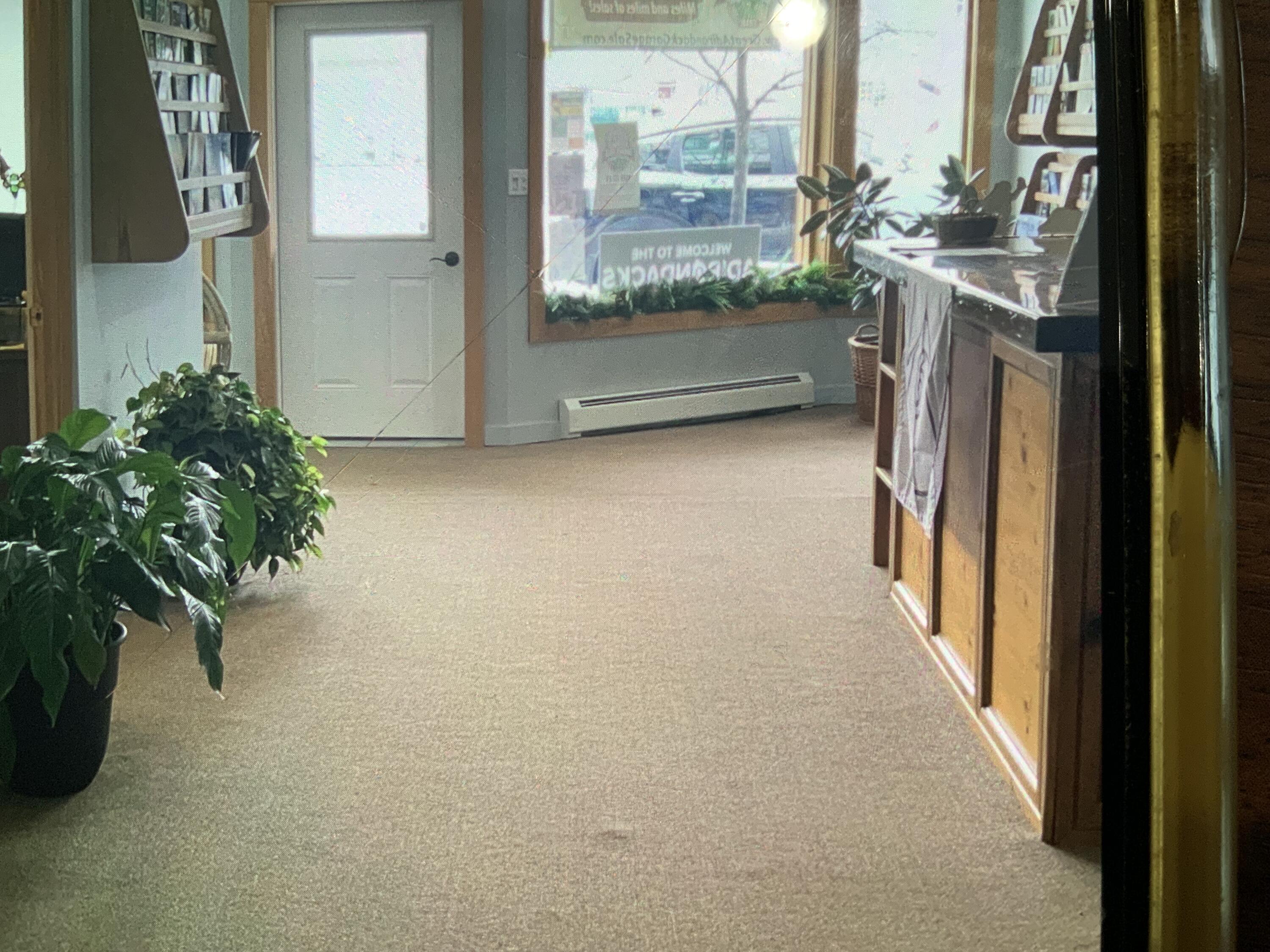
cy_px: 476
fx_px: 1064
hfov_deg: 61.7
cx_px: 635
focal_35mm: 29
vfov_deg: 48.2
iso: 40
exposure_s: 1/60
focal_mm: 3
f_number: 1.8
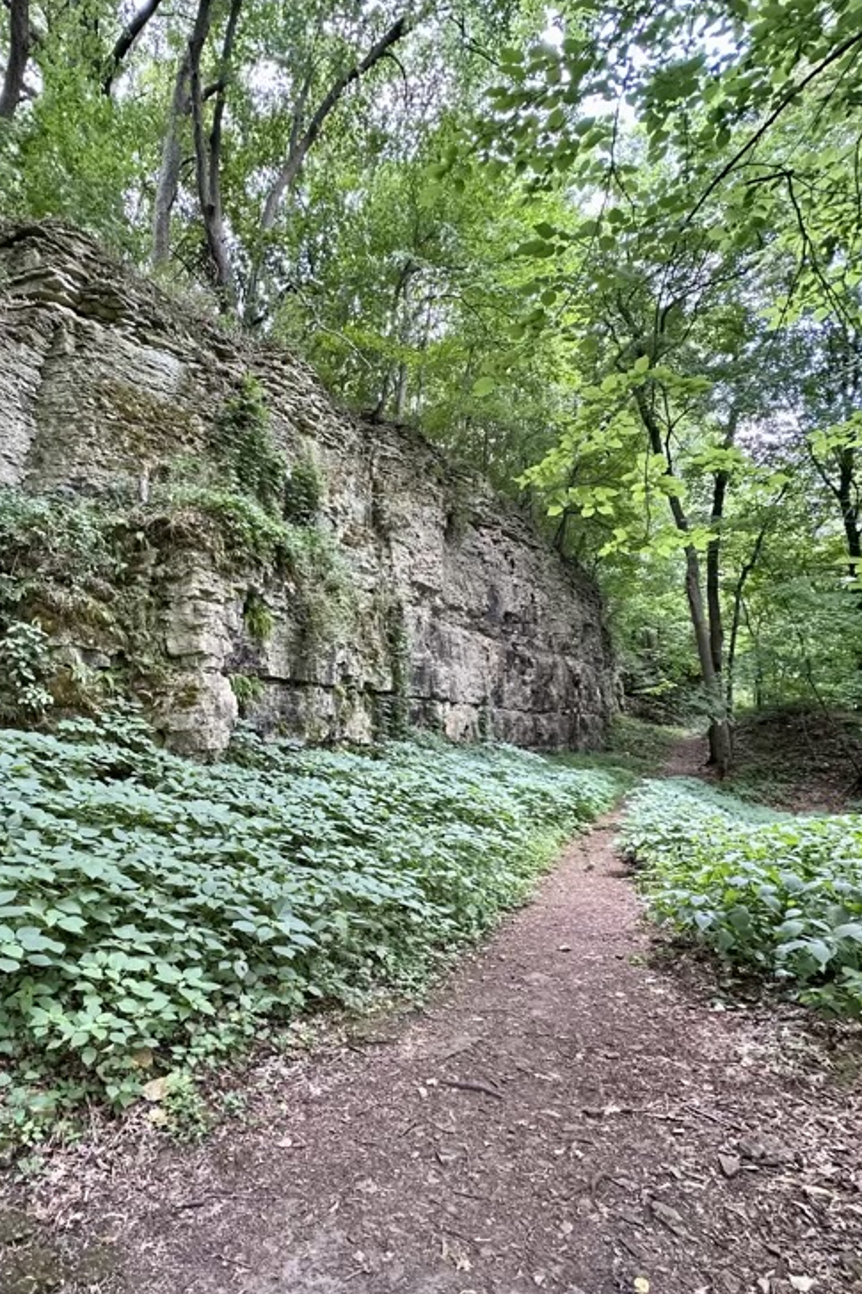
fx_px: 719
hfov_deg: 60.0
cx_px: 265
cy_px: 661
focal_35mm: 20
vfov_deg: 84.0
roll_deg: +1.7
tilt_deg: +6.9
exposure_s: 1/99
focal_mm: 2.22
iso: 160
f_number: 2.2
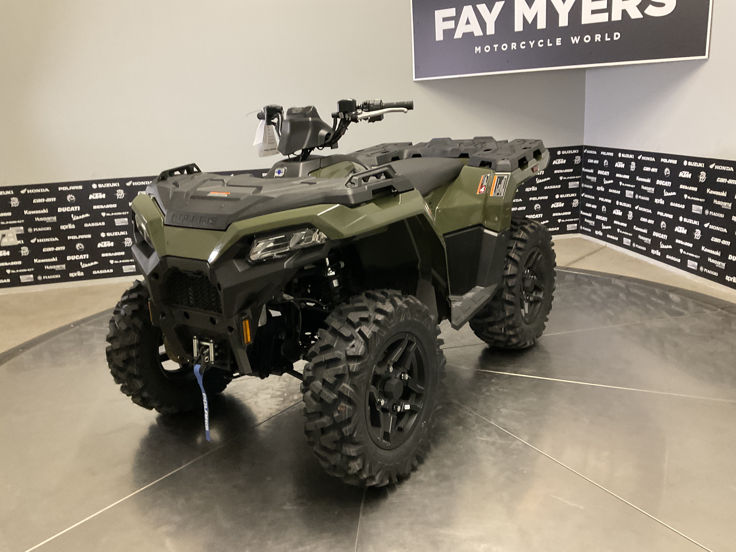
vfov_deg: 48.2
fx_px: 617
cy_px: 276
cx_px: 368
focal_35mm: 29
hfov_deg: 61.7
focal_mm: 3
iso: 320
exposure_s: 1/40
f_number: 1.8
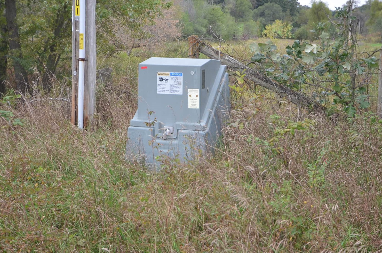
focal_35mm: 53
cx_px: 198
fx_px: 561
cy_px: 114
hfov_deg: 37.6
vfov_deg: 25.4
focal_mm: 24
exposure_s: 1/200
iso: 250
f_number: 5
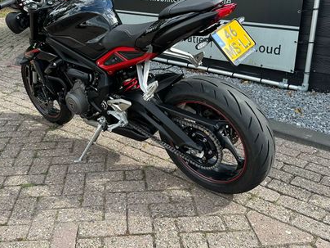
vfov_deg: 37.2
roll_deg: -1.3
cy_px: 79
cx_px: 147
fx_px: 362
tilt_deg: -16.2
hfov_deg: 48.9
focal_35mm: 38
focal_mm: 6.86
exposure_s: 1/935
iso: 80
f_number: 1.78
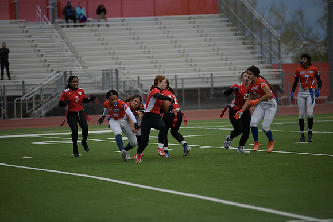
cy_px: 111
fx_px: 1665
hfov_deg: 11.4
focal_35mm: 180
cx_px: 166
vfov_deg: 7.6
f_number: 2.8
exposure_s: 1/200
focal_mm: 180
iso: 80
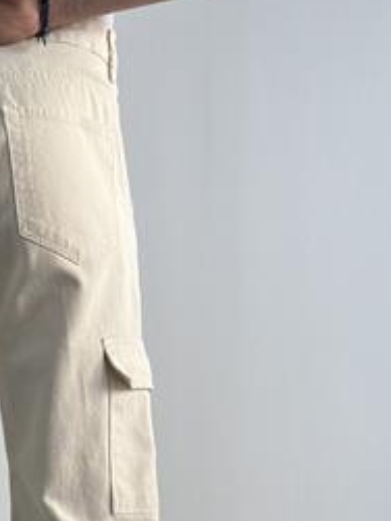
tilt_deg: -1.2
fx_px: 1537
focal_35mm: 102
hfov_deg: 14.3
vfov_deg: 18.7
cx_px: 0
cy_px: 524
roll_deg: -0.2
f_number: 1.78
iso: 80
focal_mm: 6.86
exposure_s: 1/411
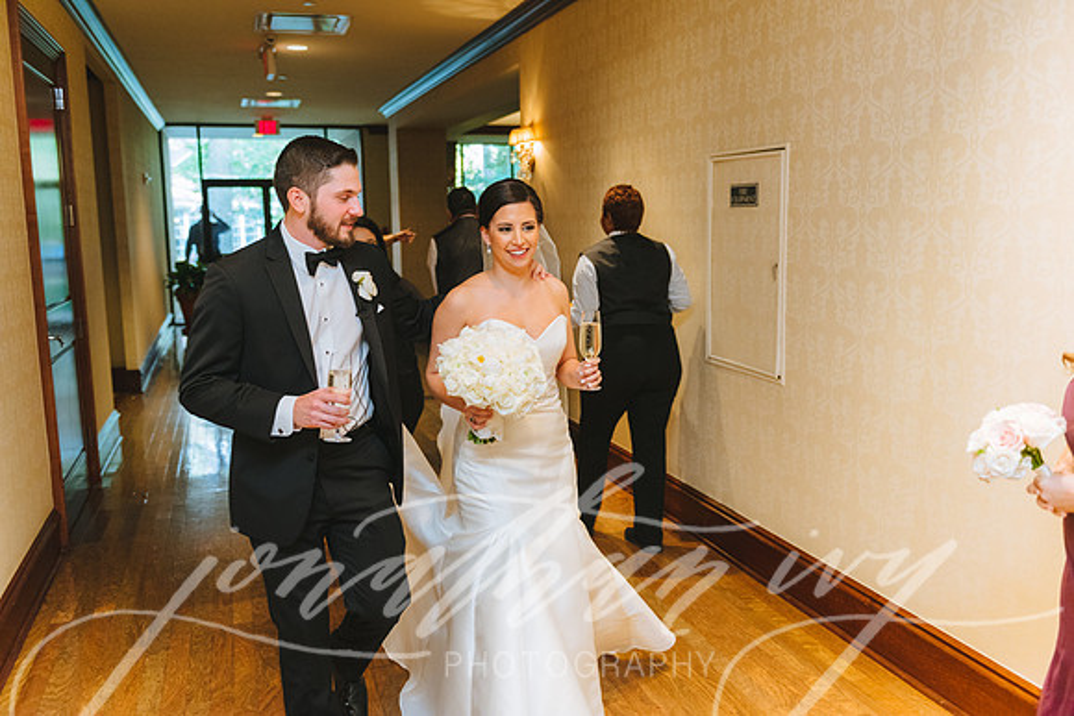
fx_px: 955
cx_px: 537
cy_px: 358
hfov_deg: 58.7
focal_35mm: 32
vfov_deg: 41.1
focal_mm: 32
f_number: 2.8
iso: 1600
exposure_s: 1/160
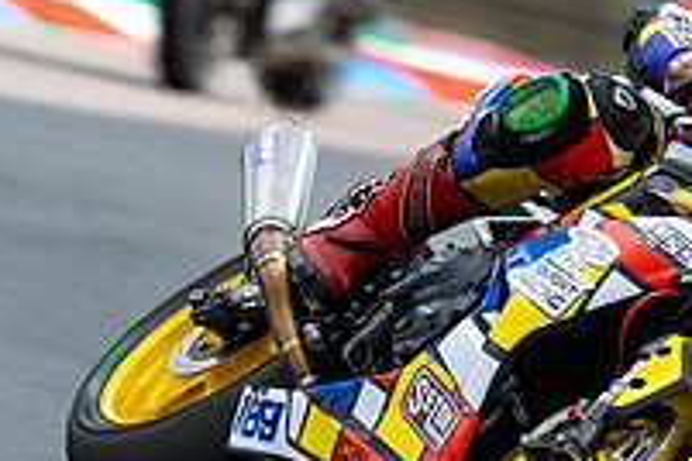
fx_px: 25198
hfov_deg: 1.6
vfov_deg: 1.0
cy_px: 257
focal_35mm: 1311
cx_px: 629
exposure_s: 1/320
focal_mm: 400
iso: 125
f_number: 6.3
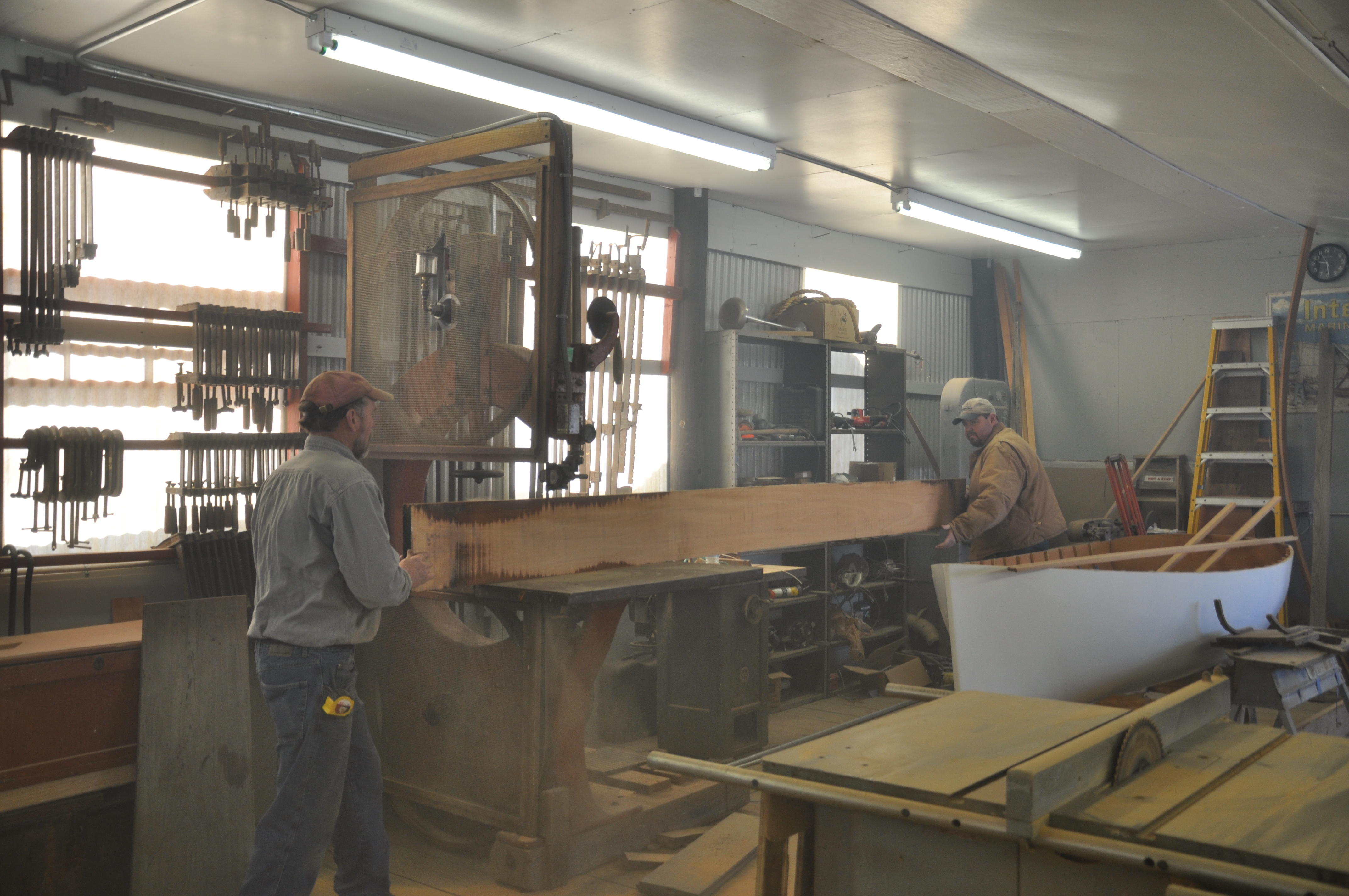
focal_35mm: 33
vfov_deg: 39.9
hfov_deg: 57.3
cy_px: 448
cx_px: 674
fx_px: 1235
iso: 220
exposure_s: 1/125
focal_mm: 22
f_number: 3.8
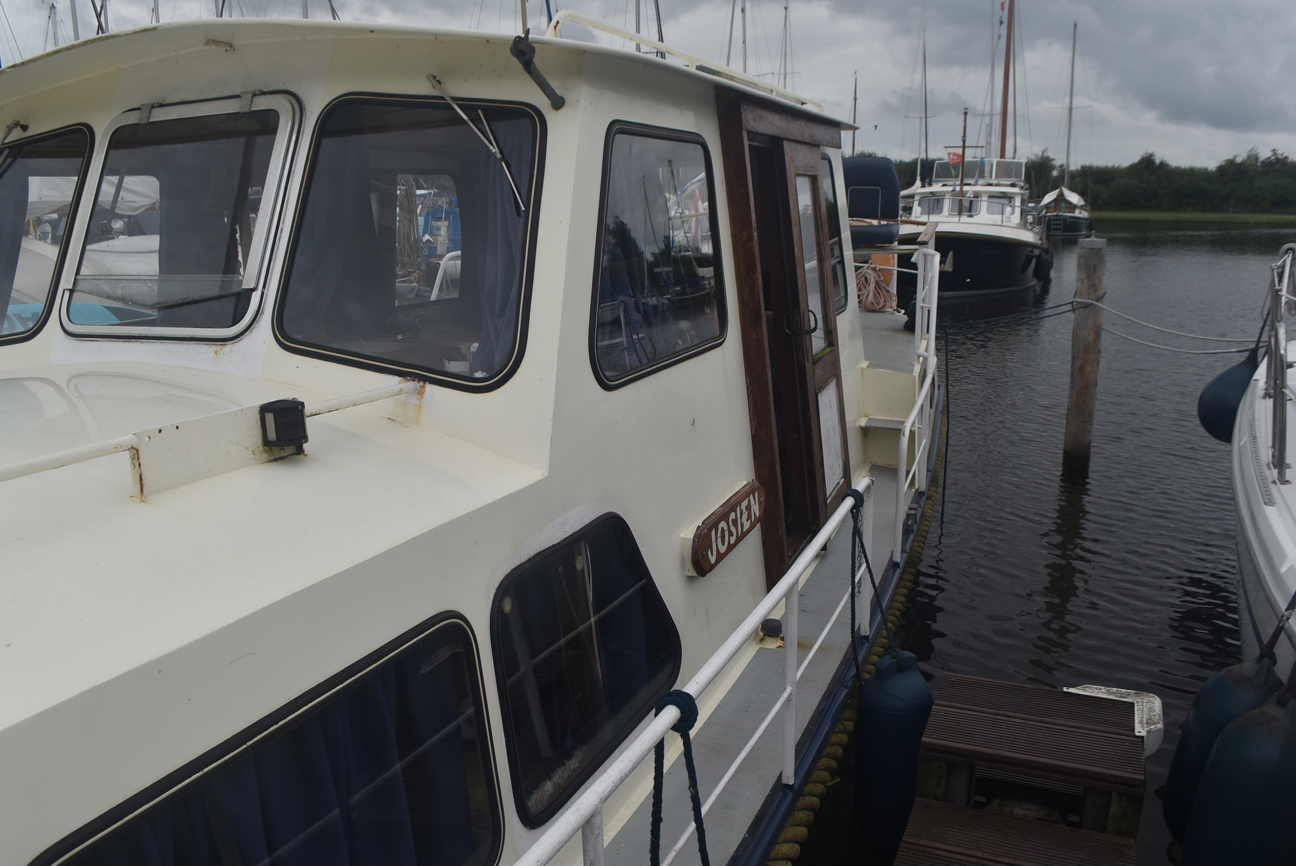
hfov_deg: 67.3
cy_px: 433
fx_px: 973
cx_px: 648
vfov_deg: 48.0
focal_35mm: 27
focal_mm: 18
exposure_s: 1/320
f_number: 9
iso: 200
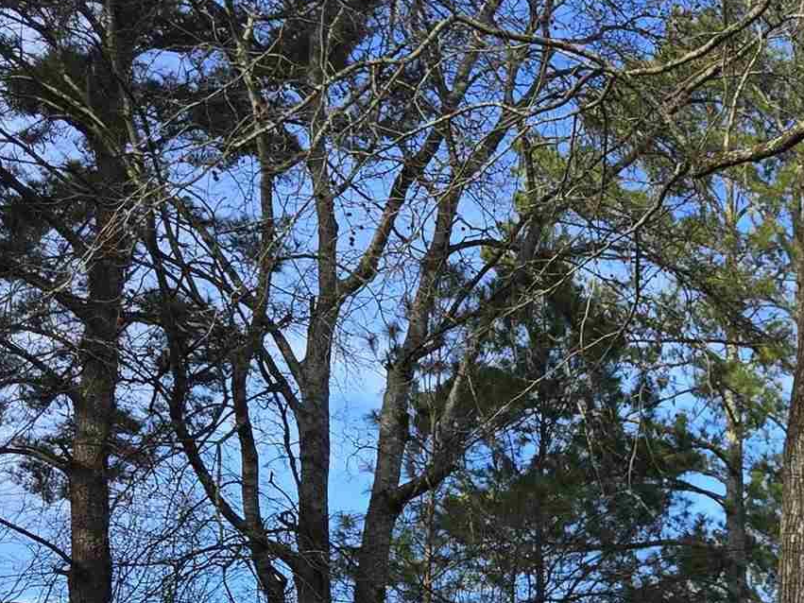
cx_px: 1311
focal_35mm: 83
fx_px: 1928
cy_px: 907
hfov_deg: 19.5
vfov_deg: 16.2
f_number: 1.7
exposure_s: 1/366
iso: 12
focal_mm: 6.3
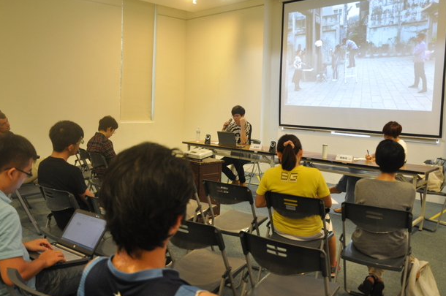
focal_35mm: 31
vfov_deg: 42.2
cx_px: 213
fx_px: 384
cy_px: 144
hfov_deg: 60.3
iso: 800
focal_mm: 18
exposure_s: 1/15
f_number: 4
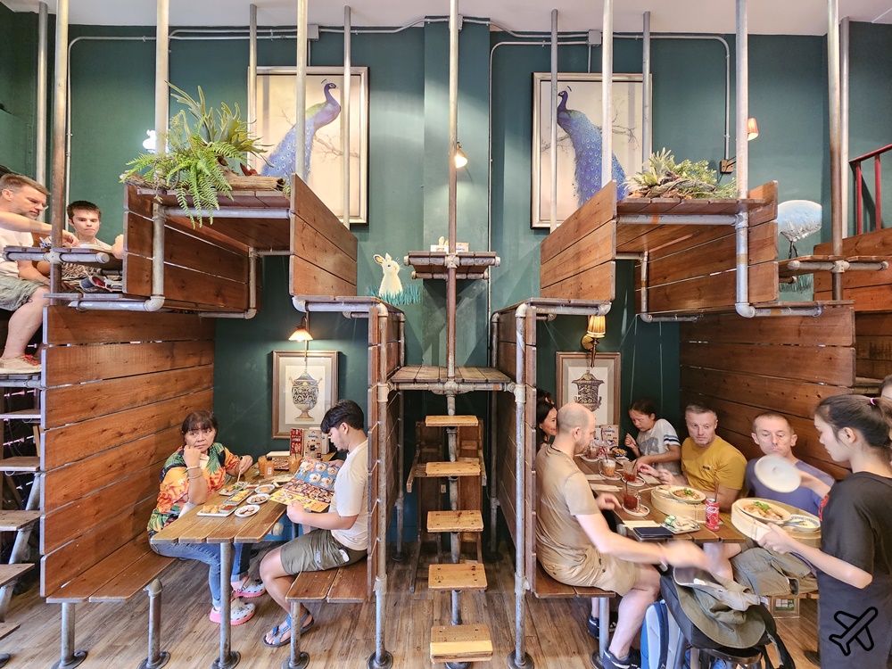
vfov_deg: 89.9
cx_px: 446
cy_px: 334
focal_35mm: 13
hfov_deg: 106.2
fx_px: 335
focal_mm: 2.2
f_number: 2.2
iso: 800
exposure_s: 1/25
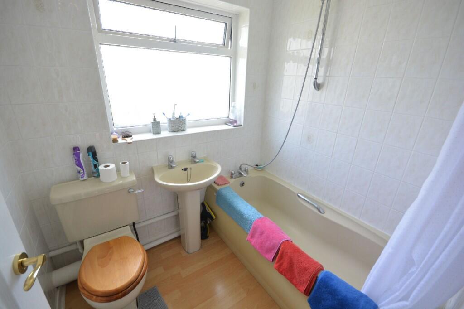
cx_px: 232
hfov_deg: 100.4
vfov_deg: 77.3
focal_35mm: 15
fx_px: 193
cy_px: 154
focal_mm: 10
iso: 400
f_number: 8
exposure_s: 1/40
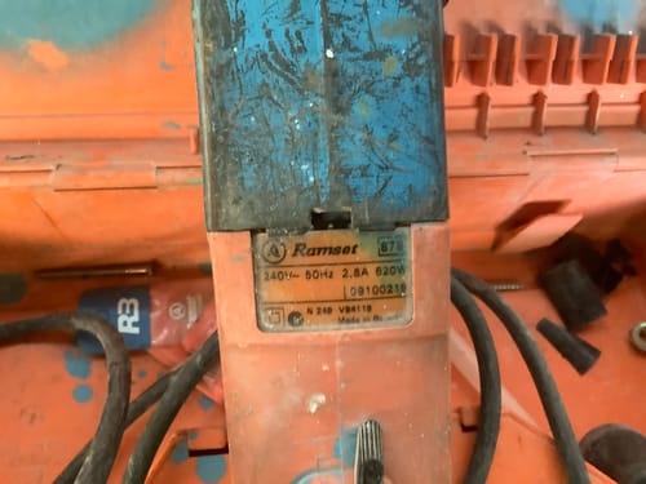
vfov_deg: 45.4
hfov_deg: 58.4
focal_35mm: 31
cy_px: 242
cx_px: 323
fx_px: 579
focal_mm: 3.3
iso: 500
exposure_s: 1/25
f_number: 2.4
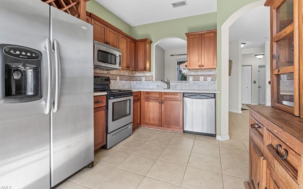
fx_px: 140
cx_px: 147
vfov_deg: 67.8
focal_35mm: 17
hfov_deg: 94.3
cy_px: 85
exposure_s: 1/3
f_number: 8
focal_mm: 16
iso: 100
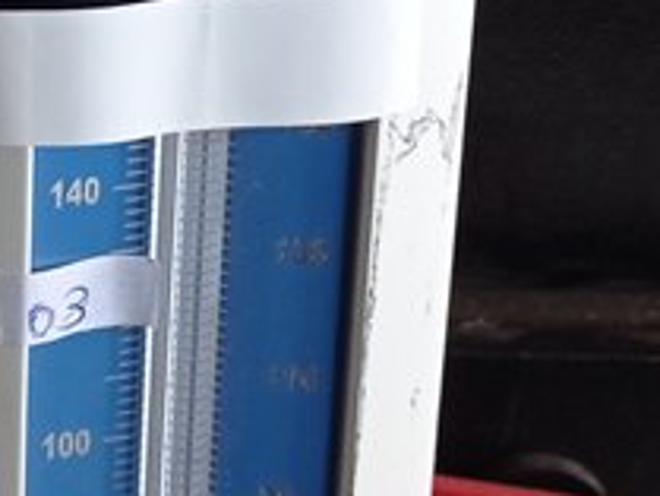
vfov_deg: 10.7
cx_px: -426
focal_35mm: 137
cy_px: -13
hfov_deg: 13.3
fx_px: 2614
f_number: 1.79
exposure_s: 1/60
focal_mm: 4.7
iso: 153
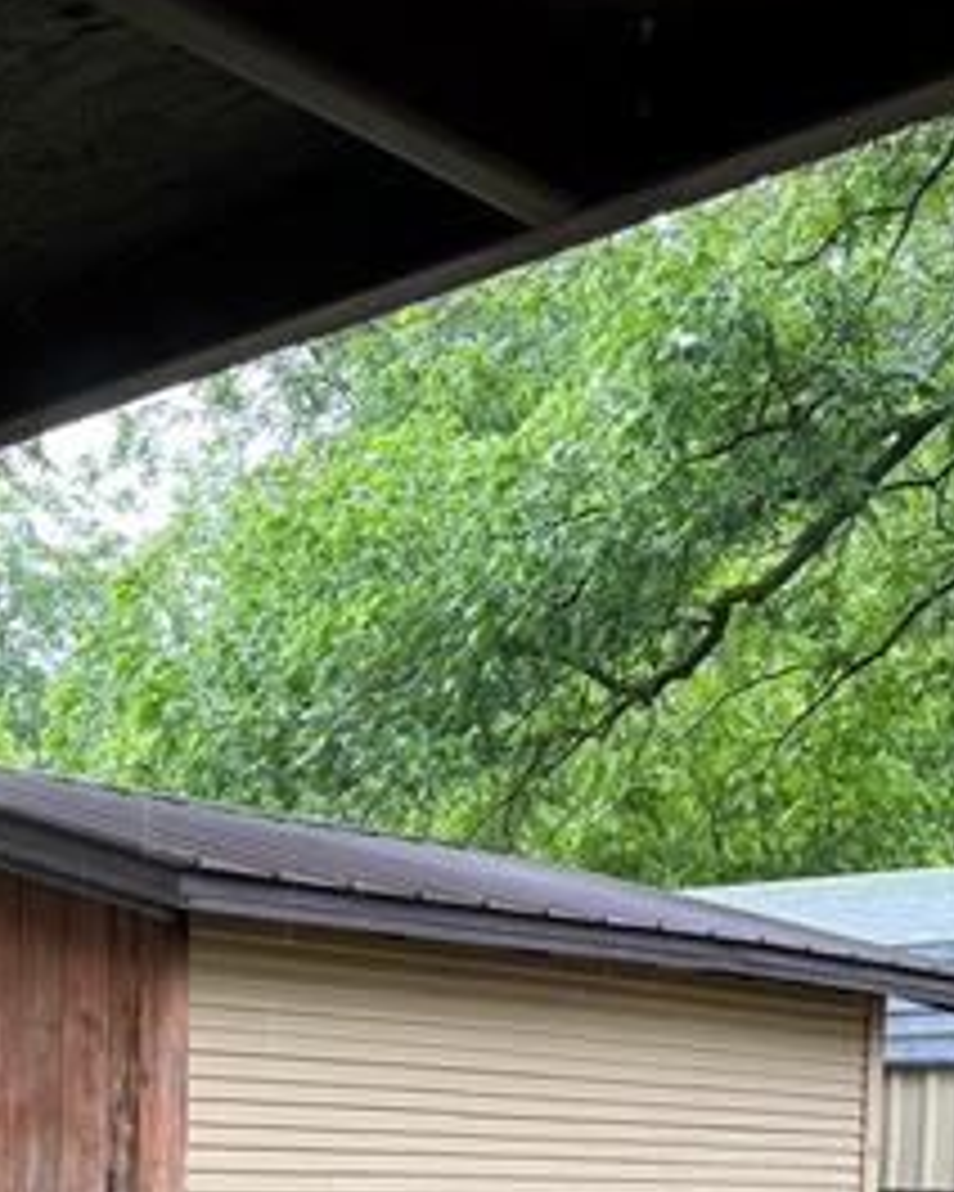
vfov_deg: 25.0
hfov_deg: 21.3
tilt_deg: -6.4
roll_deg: -1.2
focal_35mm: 68
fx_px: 2400
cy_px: 1448
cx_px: -99
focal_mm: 6.76
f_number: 1.78
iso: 160
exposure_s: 1/121
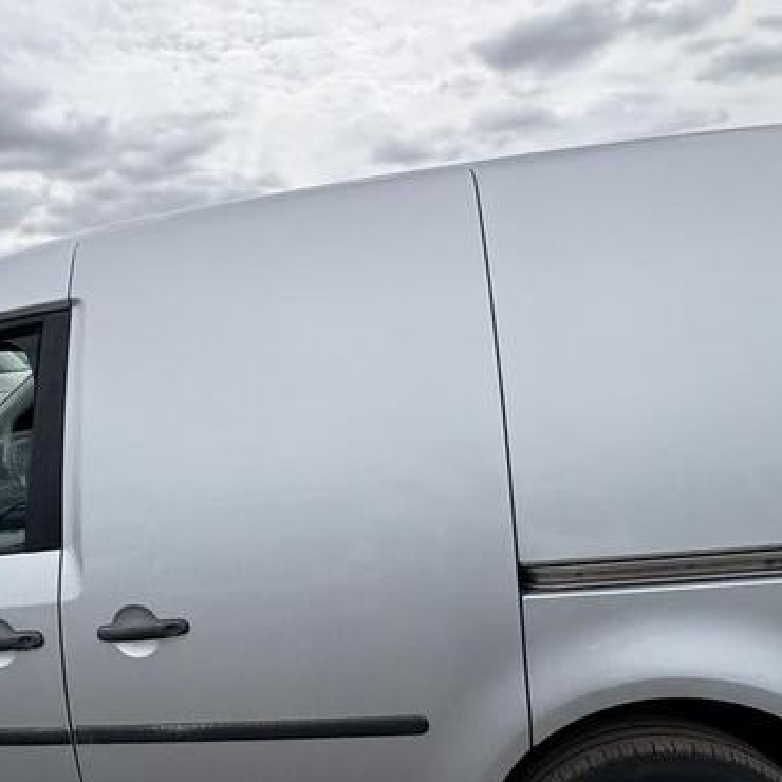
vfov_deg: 53.6
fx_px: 767
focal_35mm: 30
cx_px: 245
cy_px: 473
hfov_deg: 52.7
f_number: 2.2
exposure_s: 1/2674
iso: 50
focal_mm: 2.22
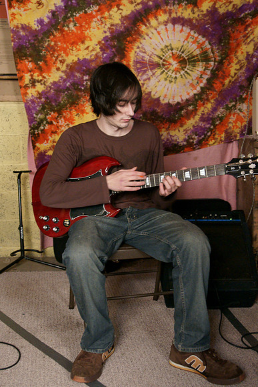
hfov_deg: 31.9
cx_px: 129
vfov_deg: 46.4
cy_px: 194
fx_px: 451
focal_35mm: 42
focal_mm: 28
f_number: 2.8
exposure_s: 1/25
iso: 1600
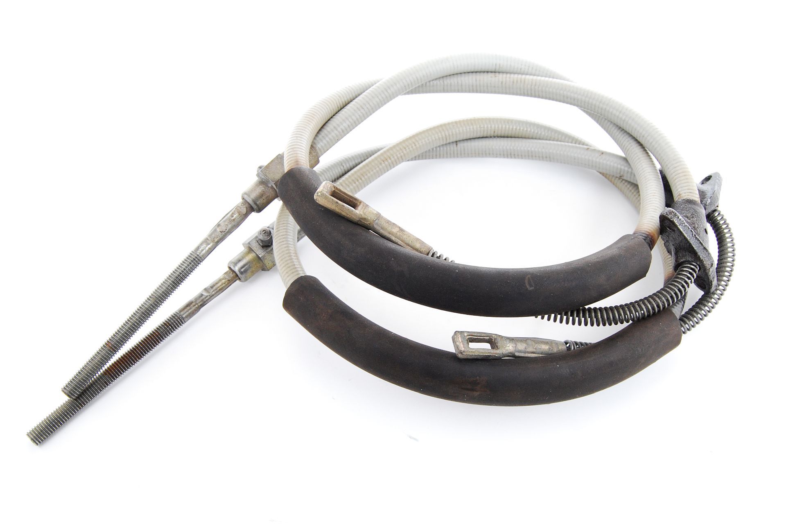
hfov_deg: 57.2
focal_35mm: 33
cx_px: 393
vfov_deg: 40.0
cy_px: 262
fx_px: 720
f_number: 10
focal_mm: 22
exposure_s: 1/125
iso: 400
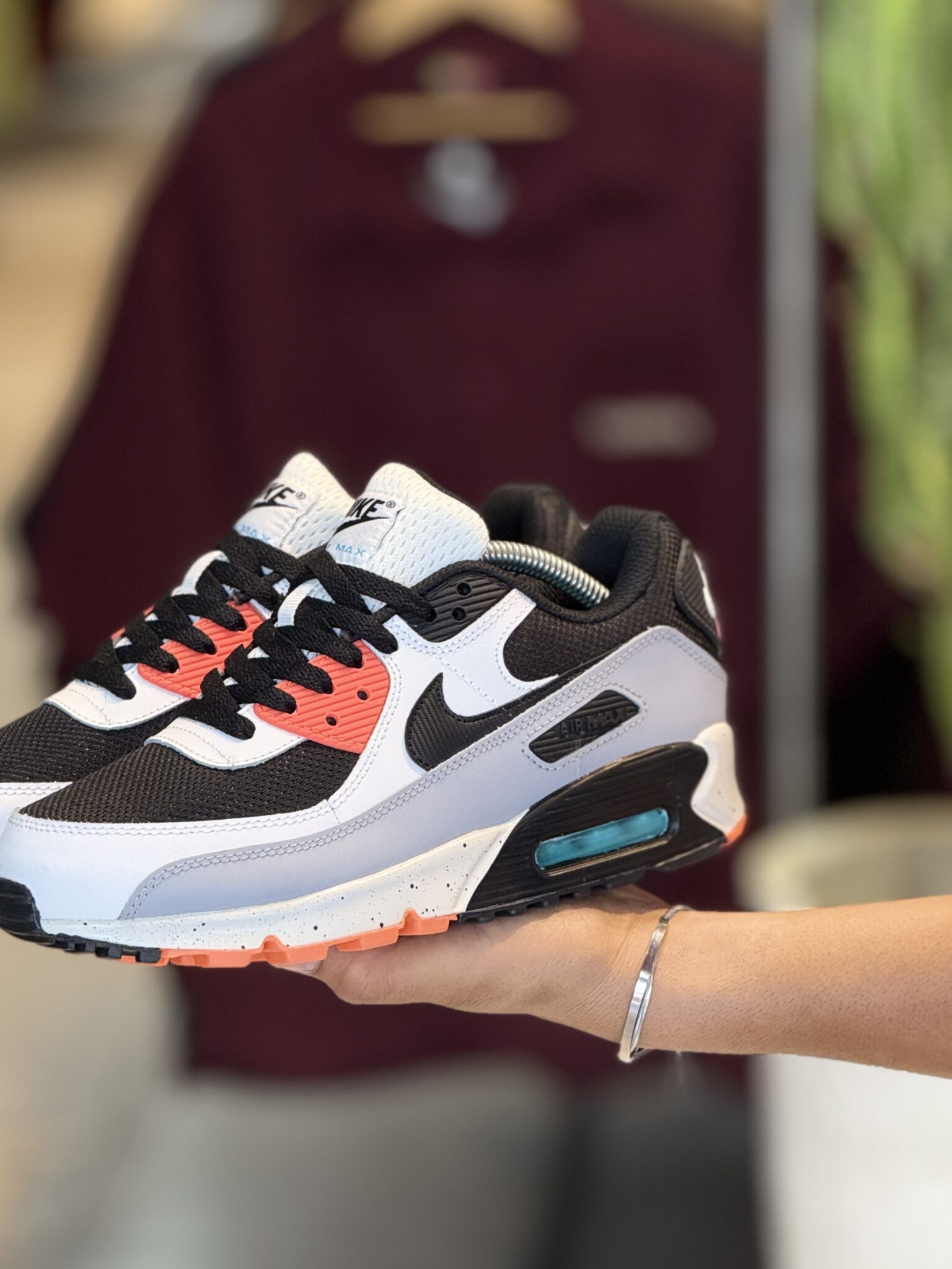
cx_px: 368
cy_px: 721
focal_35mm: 150
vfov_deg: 13.2
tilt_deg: -12.0
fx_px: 5500
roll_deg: +0.5
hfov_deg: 9.9
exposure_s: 1/100
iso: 160
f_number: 2.8
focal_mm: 15.66
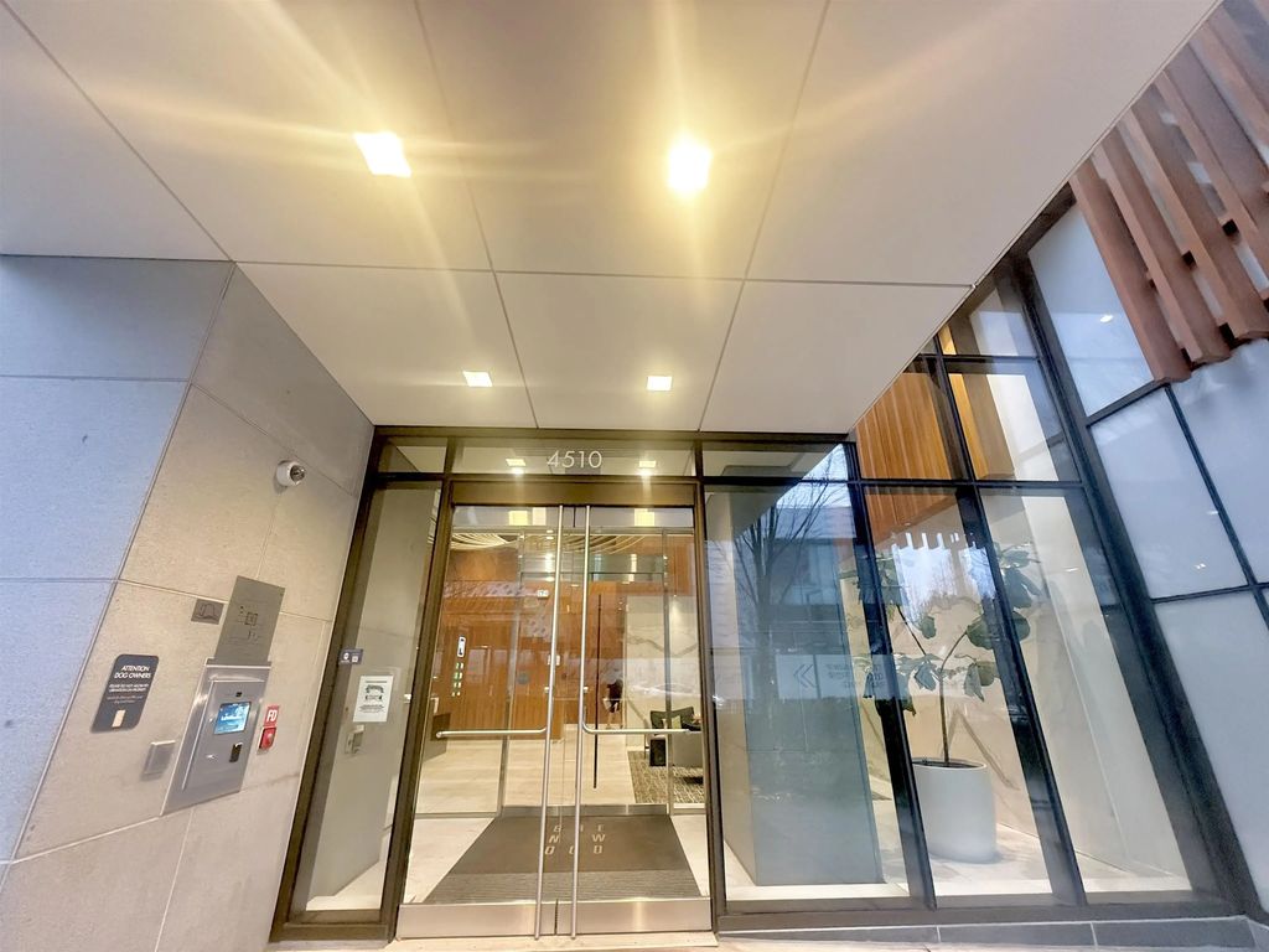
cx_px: 634
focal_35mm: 14
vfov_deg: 85.7
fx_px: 513
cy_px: 476
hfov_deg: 102.1
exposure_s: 1/60
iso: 640
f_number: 2.2
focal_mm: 2.22
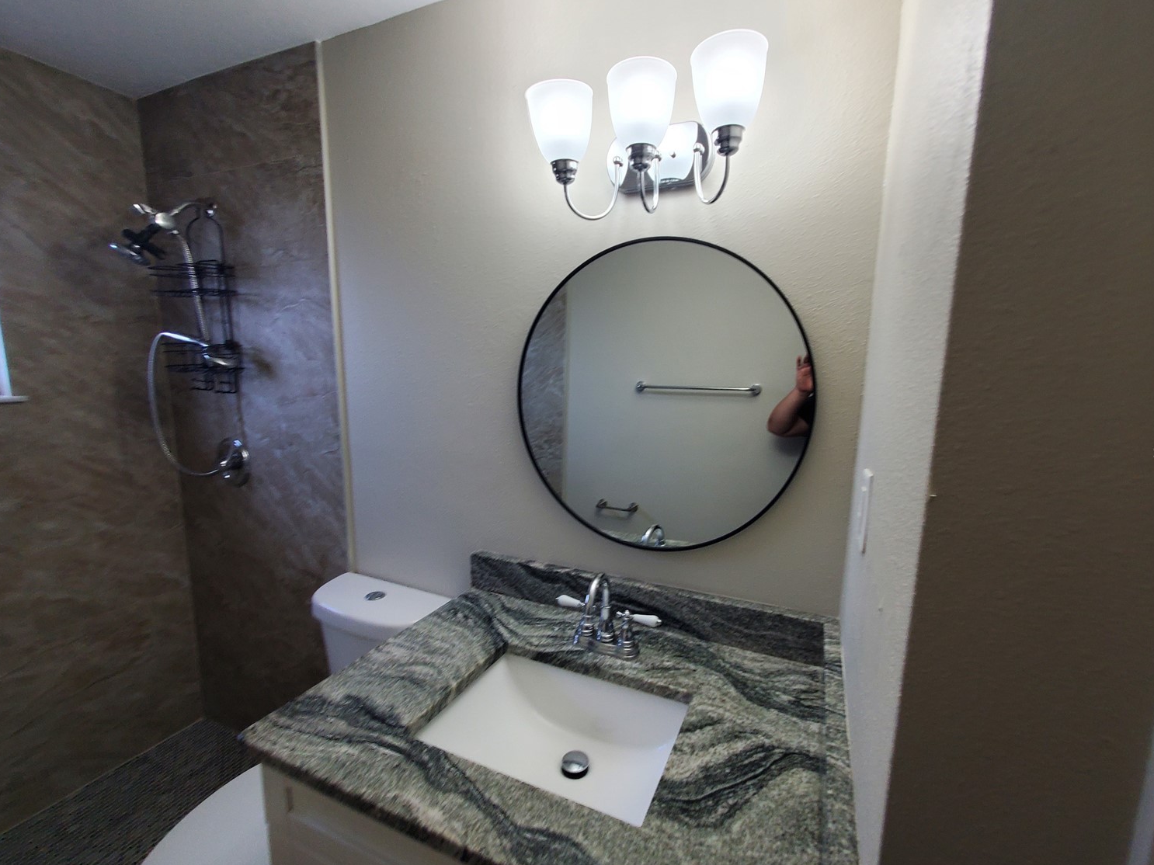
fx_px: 467
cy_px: 452
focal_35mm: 14
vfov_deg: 85.6
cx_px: 605
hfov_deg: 102.0
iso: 160
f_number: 2.2
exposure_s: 1/60
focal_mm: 1.8
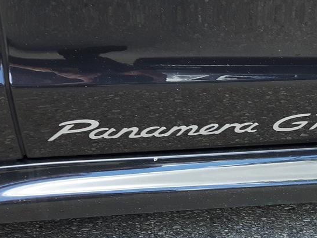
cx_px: 255
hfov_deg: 26.2
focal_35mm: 73
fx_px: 669
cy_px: 166
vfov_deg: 20.1
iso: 50
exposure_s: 1/100
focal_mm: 3.7
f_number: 1.9
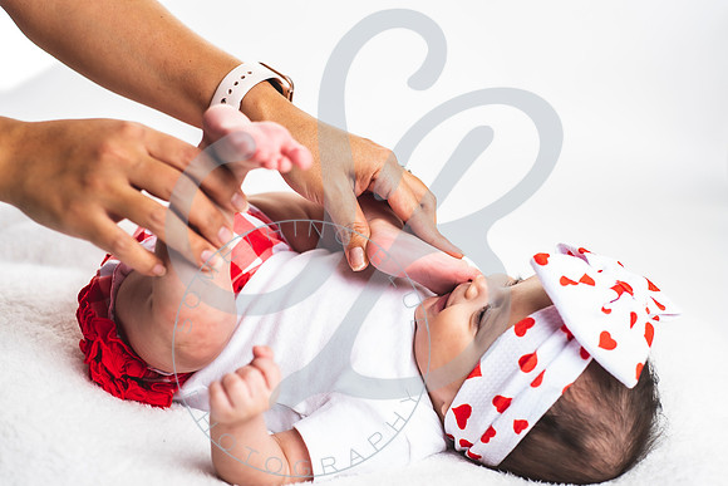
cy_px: 242
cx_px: 382
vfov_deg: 24.9
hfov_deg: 36.6
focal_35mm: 54
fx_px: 1102
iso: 64
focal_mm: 50
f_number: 2.8
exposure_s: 1/200
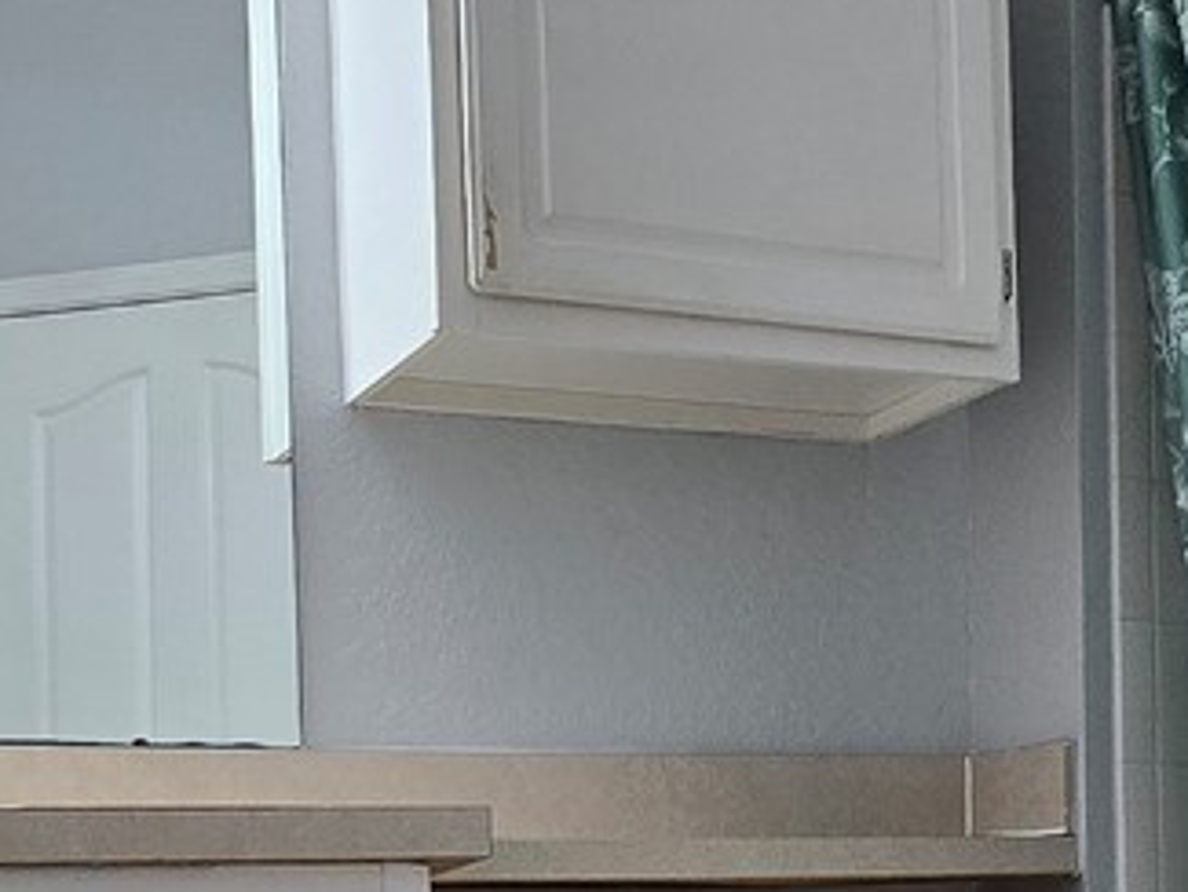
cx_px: 848
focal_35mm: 64
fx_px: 2197
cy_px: 998
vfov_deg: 21.7
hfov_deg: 29.9
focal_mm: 2.2
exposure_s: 1/60
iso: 100
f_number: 2.2
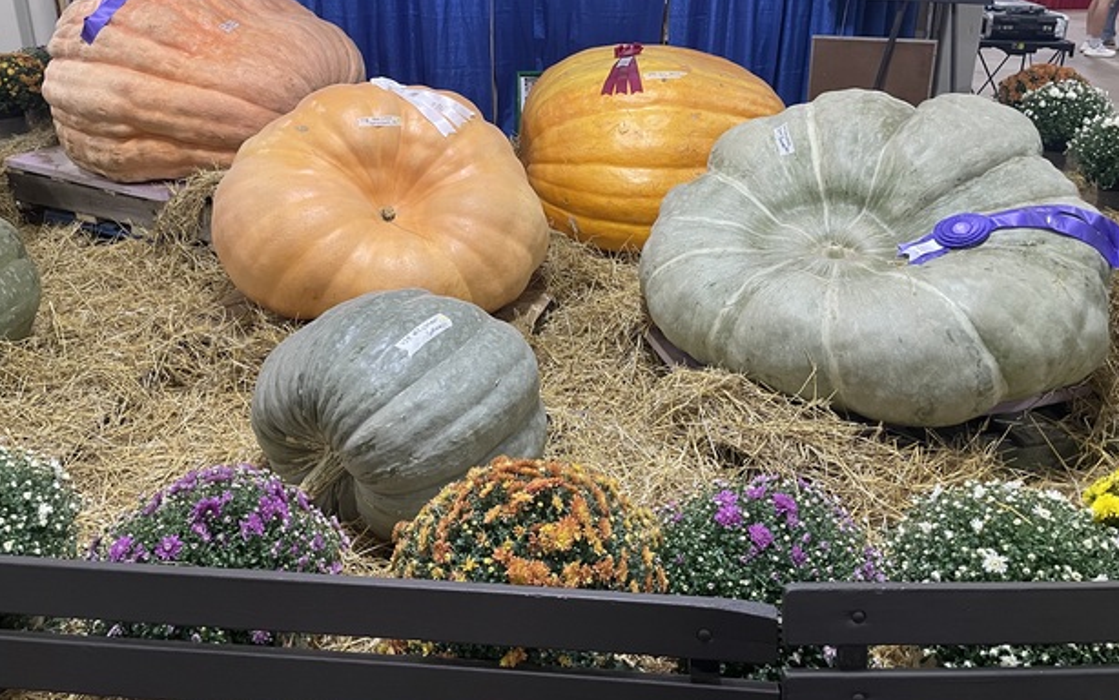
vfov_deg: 40.4
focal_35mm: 31
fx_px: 946
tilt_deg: -20.9
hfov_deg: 61.2
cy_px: 266
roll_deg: +0.7
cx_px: 534
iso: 250
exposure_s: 1/60
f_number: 1.6
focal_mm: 4.2
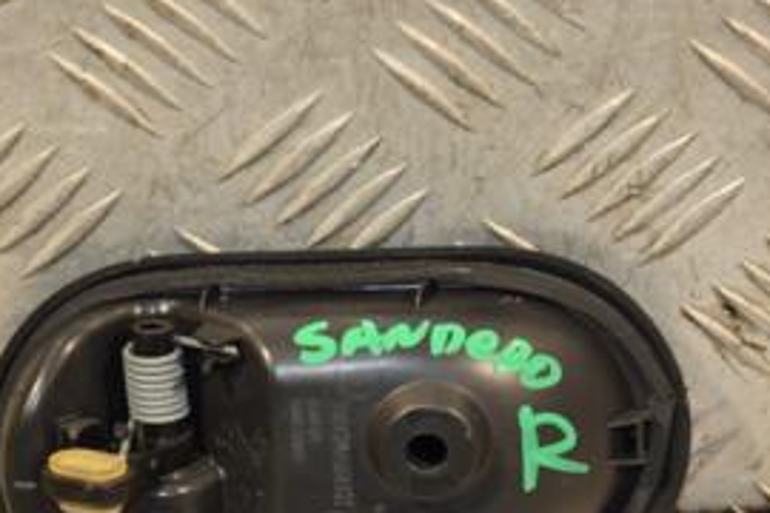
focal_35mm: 207
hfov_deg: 9.9
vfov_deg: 6.6
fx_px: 4427
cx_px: 482
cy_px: 405
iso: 800
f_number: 5.3
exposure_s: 1/125
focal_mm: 62
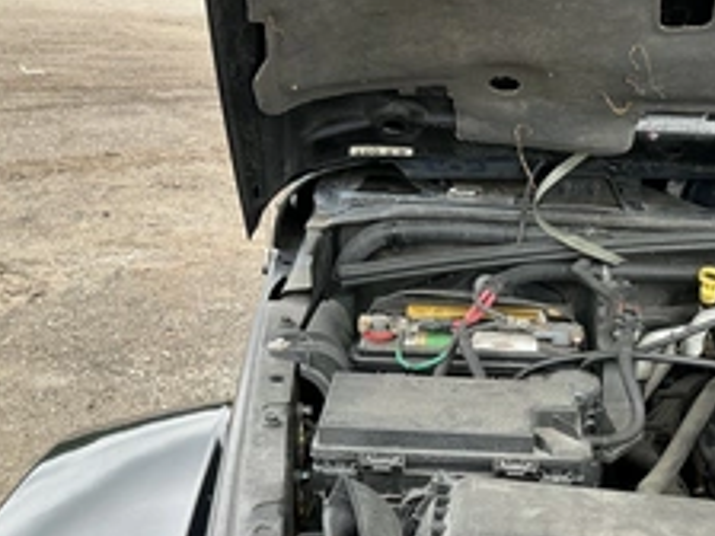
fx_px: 1033
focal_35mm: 50
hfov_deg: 37.2
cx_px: 543
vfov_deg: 28.5
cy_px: 421
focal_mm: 3
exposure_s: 1/133
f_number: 1.8
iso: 20
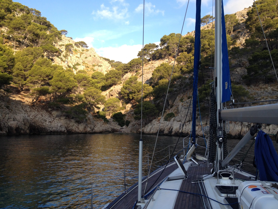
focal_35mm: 35
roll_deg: -1.8
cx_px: 139
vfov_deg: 40.7
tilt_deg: +0.0
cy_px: 104
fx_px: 281
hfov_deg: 52.6
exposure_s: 1/476
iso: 50
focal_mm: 4.28
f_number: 2.4
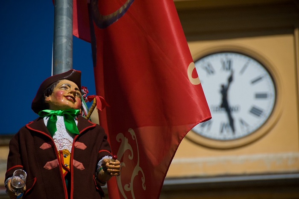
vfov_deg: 6.1
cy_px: 100
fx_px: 1867
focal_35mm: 225
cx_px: 150
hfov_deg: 9.2
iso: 320
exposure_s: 1/6000
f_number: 5.6
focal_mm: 150
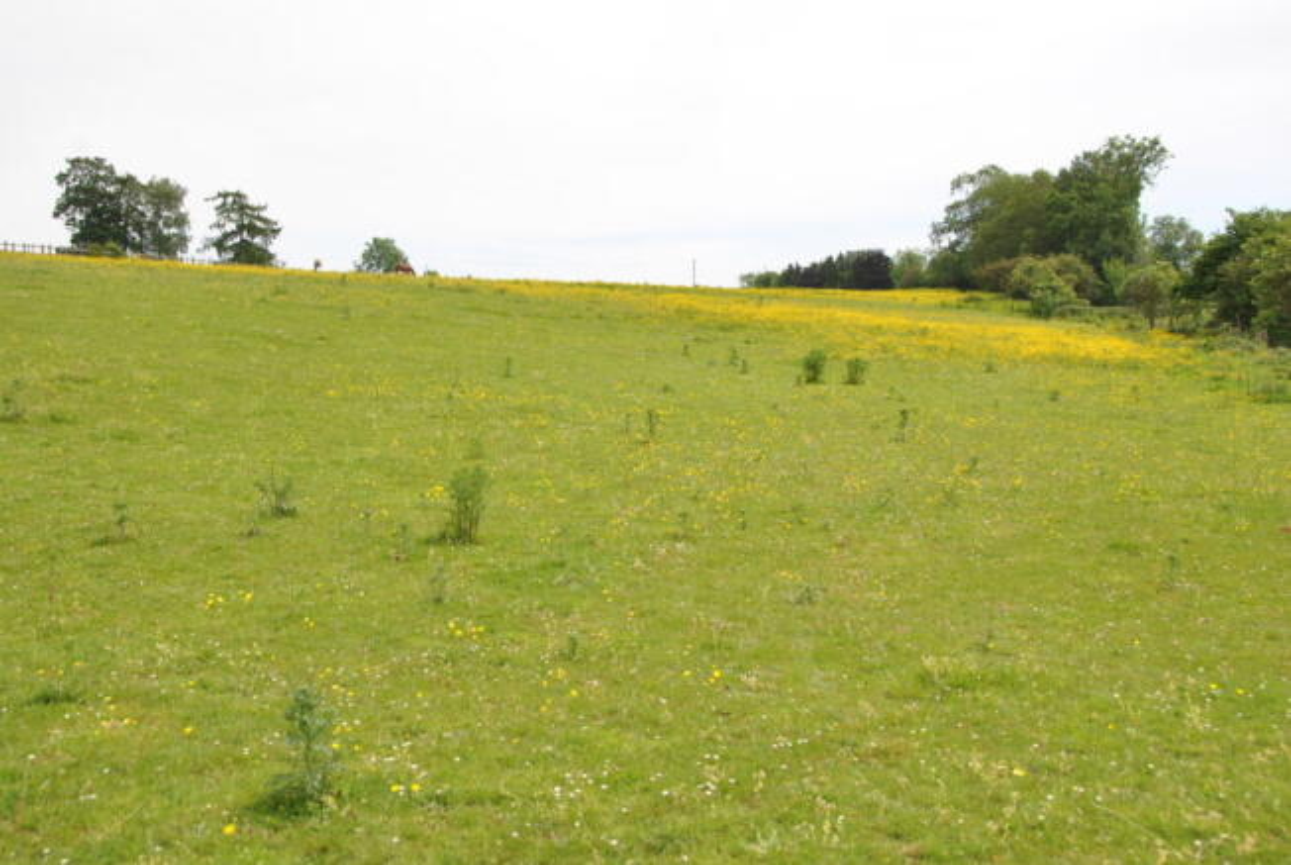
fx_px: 1401
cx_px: 646
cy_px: 432
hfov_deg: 49.5
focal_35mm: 39
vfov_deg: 34.3
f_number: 8
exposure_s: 1/250
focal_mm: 26
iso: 100
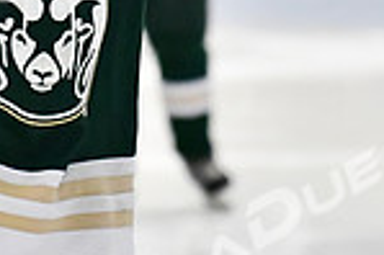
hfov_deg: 2.0
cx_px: 23
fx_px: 11230
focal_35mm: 1054
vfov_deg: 1.3
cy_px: -61
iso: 8000
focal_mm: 180
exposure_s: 1/1250
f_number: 2.8
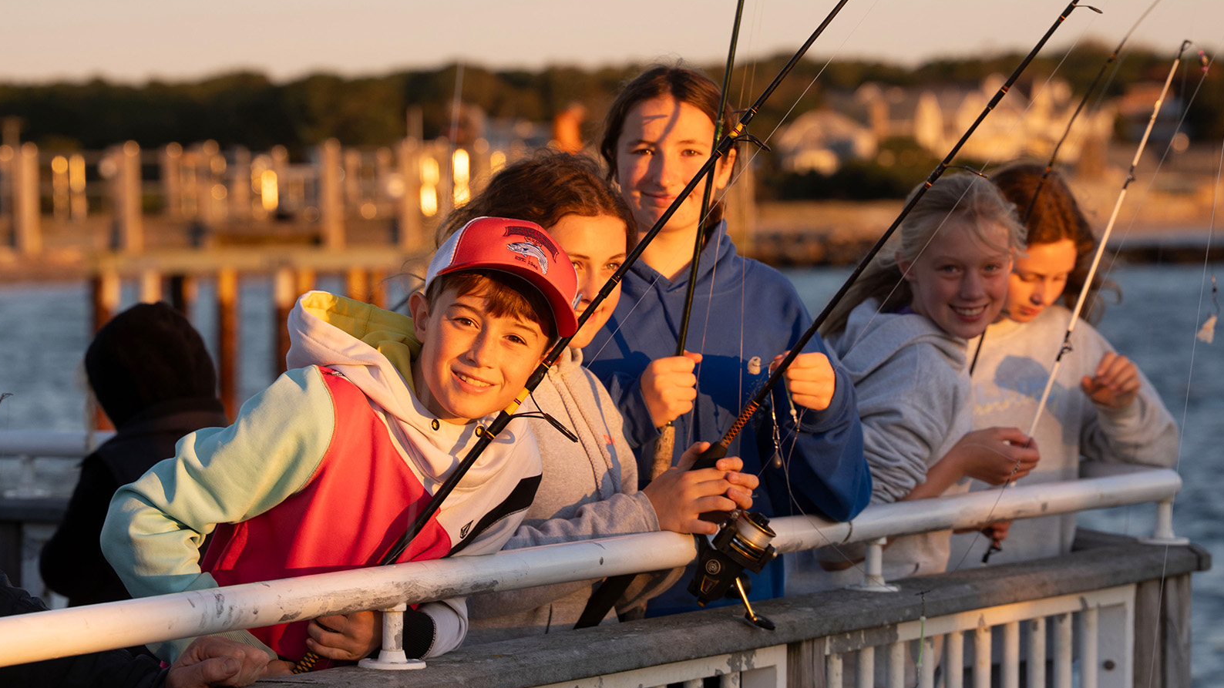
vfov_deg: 7.7
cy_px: 348
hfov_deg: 13.6
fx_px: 5128
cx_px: 610
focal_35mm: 158
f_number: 7.1
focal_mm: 150
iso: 400
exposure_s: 1/250
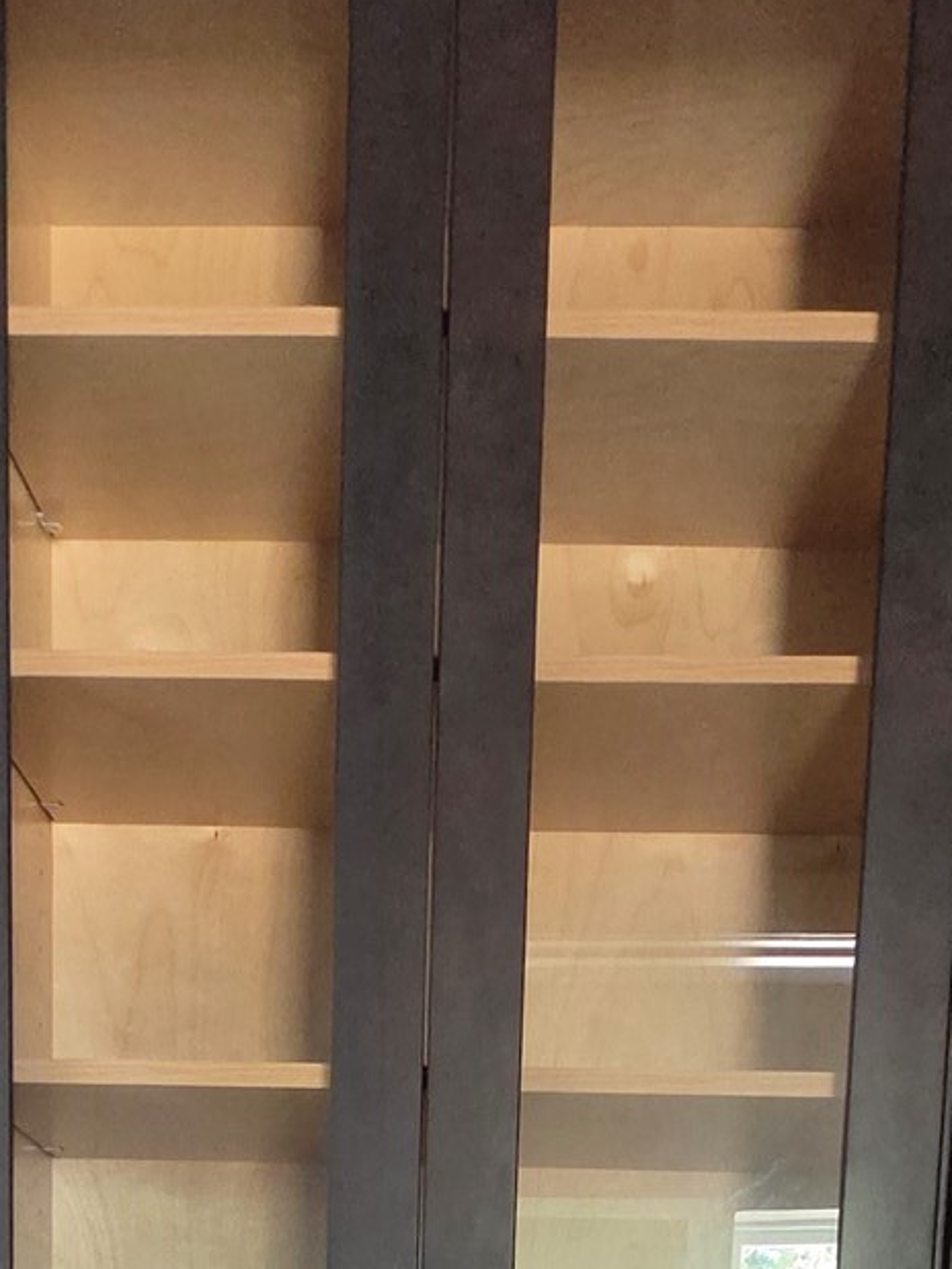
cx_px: 474
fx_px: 1577
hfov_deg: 33.6
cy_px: 1777
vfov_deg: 30.6
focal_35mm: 43
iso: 1600
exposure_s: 1/60
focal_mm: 2.2
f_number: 2.2
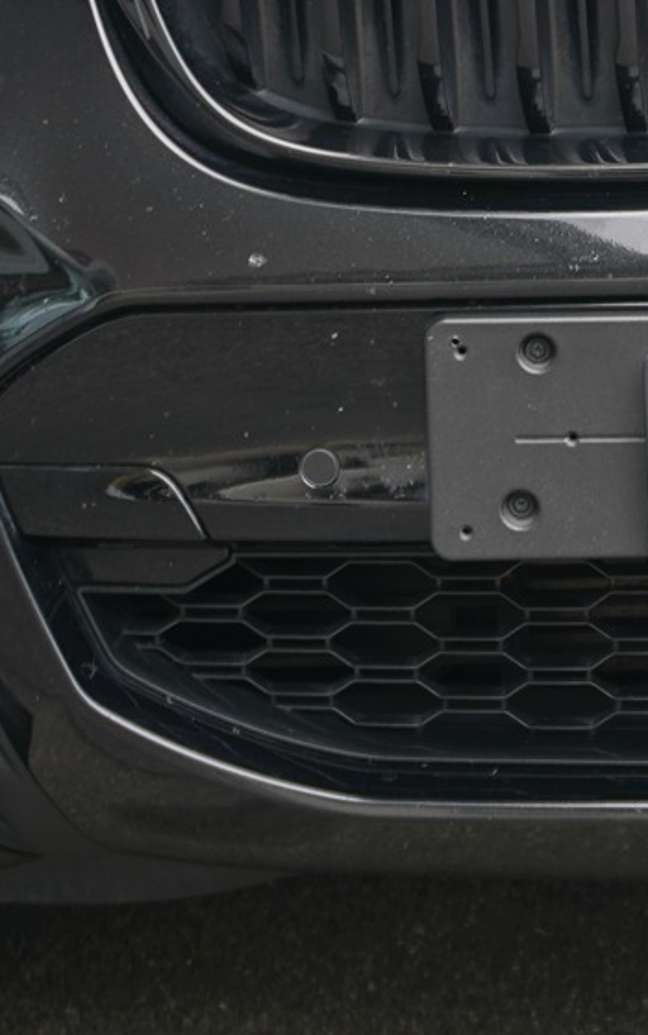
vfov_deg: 14.9
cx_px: 957
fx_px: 3890
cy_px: 3
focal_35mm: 138
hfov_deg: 9.3
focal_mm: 25
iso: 100
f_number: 4.5
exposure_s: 1/60
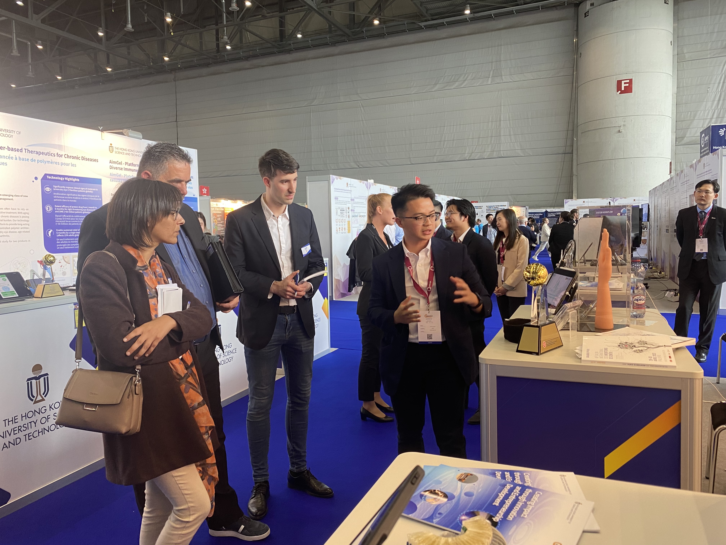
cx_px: 363
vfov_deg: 53.1
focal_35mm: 26
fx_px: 545
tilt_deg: -3.0
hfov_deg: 67.3
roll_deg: +1.3
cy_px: 272
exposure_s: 1/50
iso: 100
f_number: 1.8
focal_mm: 4.25
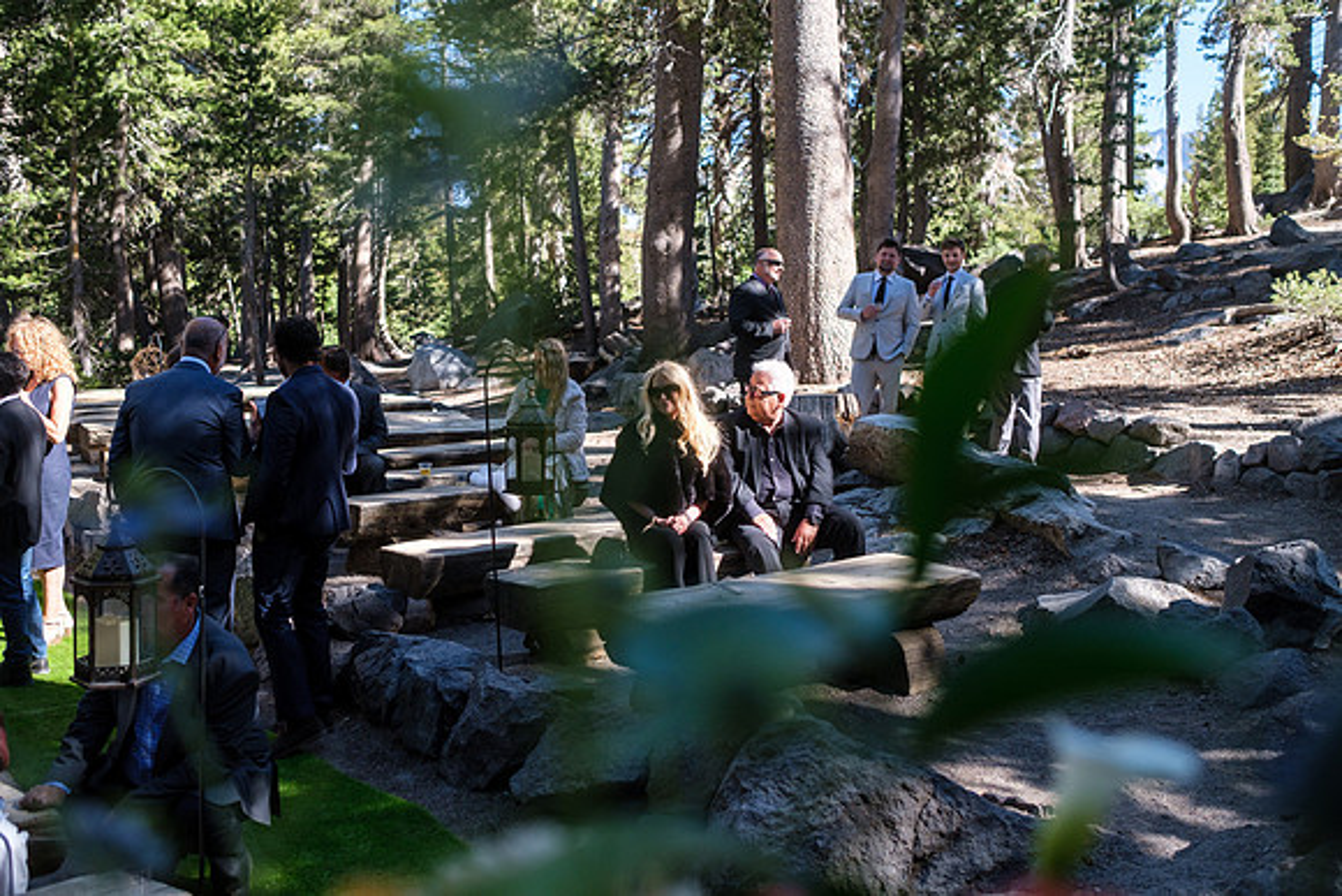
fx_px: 1305
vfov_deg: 37.9
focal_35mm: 35
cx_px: 671
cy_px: 448
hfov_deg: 54.4
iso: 160
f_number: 2.5
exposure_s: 1/1900
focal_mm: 23
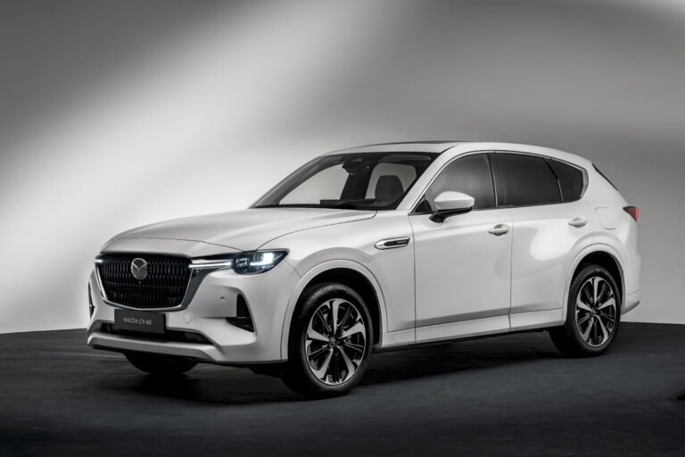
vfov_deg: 19.5
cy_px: 228
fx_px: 1332
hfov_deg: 28.8
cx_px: 342
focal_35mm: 70
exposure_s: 1.3
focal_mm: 70
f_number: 9
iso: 80
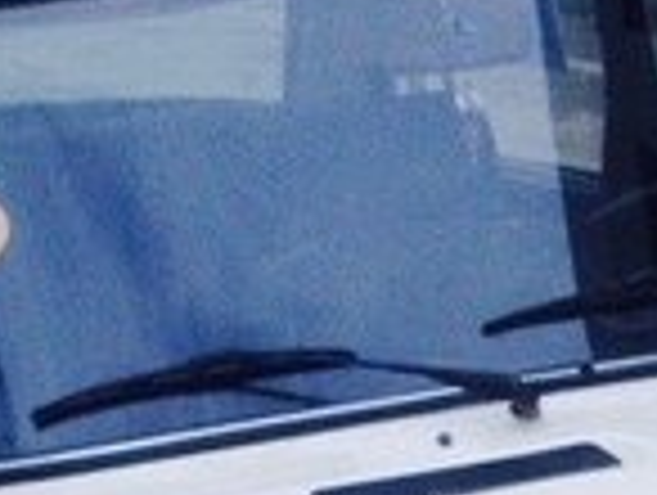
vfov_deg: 9.5
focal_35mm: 149
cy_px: 911
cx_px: 594
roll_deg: +0.5
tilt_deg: -24.4
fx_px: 2833
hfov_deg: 13.1
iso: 50
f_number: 2.4
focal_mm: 4.12
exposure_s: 1/60
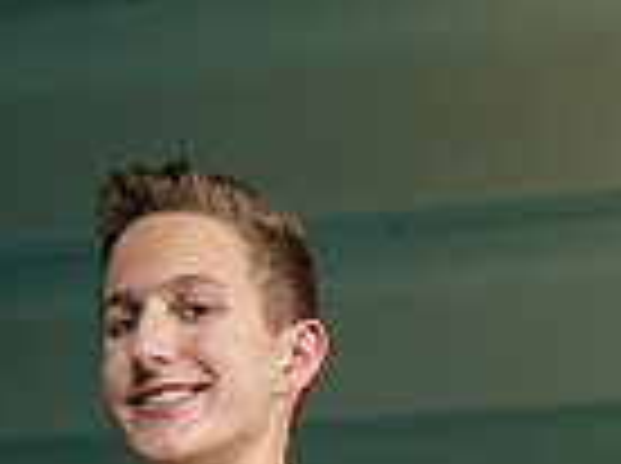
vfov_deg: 10.3
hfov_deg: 15.2
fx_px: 2310
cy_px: 1009
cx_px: 153
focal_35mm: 129
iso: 640
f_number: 4.5
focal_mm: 41
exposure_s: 1/250
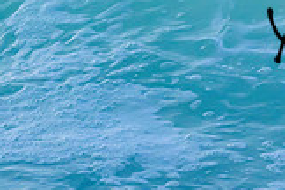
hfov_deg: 0.8
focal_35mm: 2479
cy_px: -61
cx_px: 575
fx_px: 19624
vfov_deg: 0.6
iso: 1600
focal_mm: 510
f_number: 10
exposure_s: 1/1600
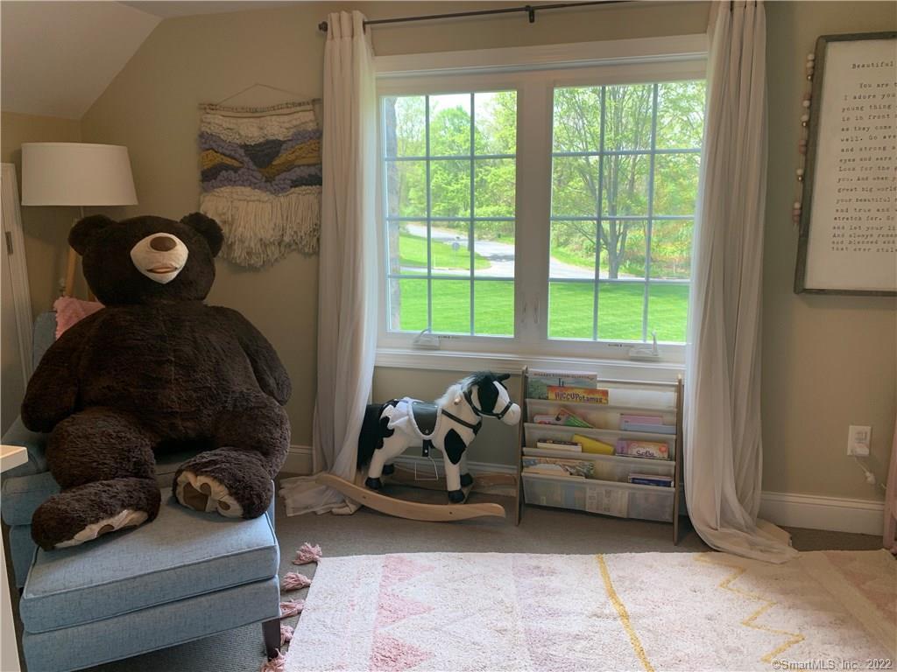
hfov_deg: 67.3
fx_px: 674
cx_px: 448
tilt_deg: -10.0
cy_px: 336
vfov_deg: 53.1
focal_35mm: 26
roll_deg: +0.1
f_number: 1.8
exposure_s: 1/120
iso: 64
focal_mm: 4.25
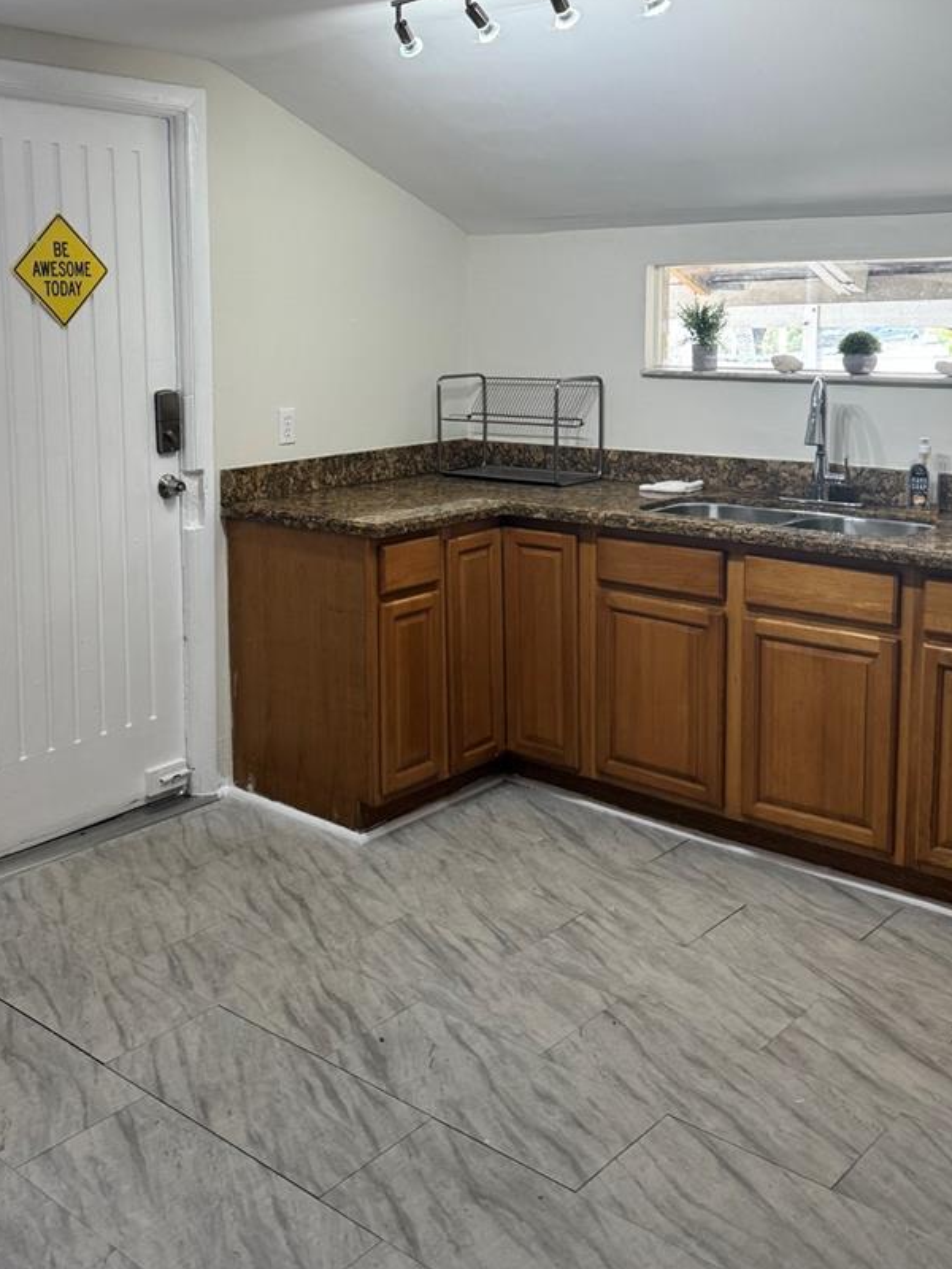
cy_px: 458
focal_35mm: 36
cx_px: 351
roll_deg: +1.6
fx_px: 1320
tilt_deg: -5.8
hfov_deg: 39.4
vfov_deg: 50.7
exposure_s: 1/120
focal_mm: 6.76
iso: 160
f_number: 1.78
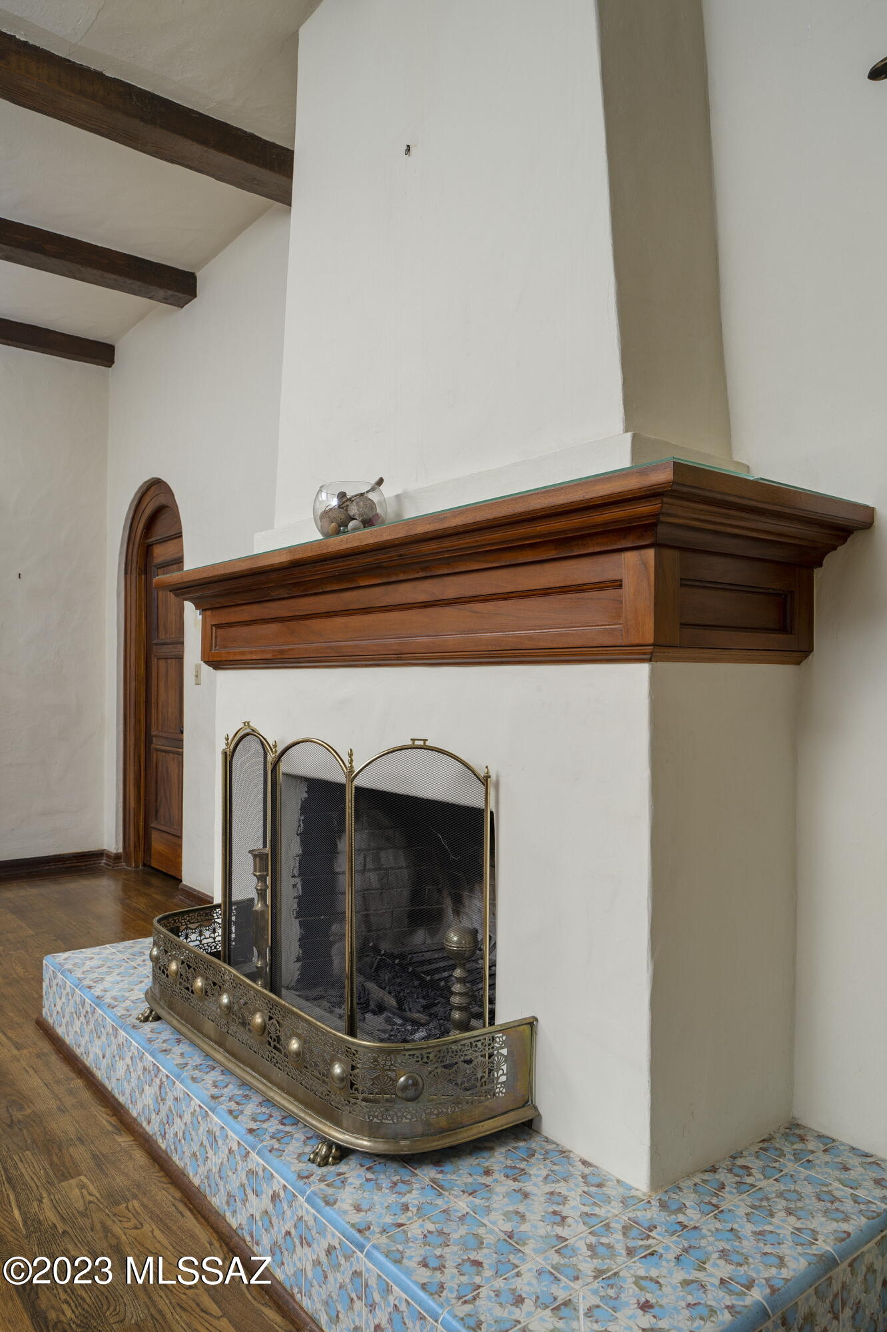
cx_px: 444
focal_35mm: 24
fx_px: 888
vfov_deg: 73.8
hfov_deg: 53.1
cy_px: 666
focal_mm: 24
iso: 200
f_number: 7.1
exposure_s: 1/160
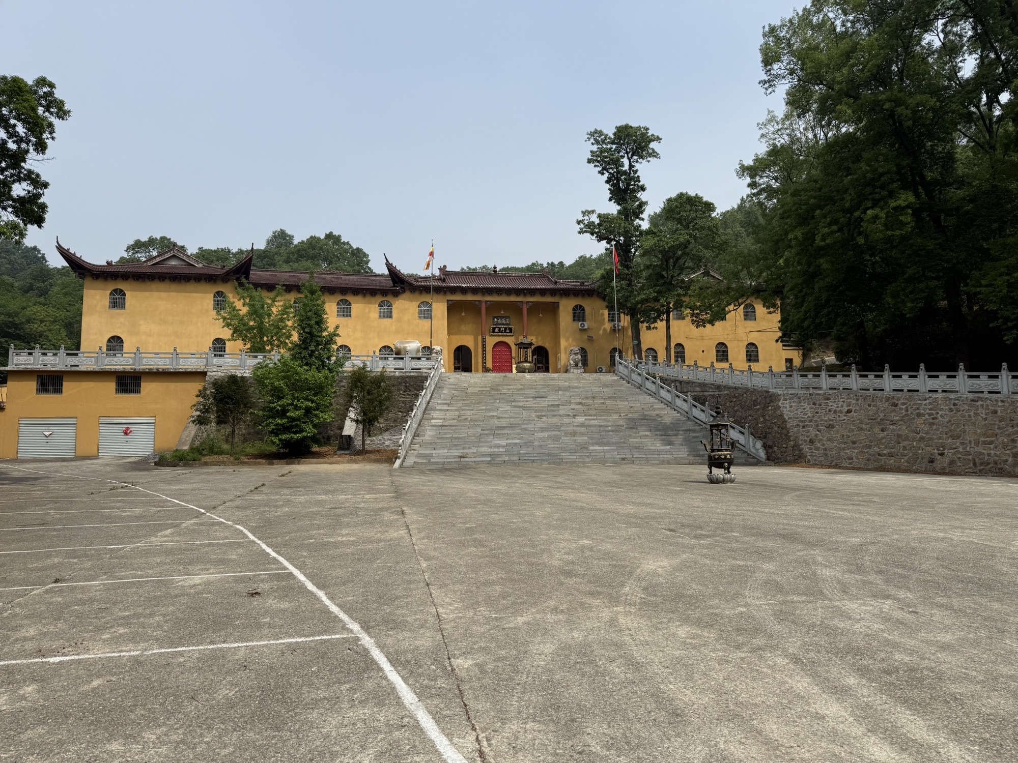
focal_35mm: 24
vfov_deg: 56.8
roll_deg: +1.2
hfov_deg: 71.6
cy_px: 382
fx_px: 706
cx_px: 509
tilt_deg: +7.0
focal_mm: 6.76
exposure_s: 1/6173
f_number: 1.78
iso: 80
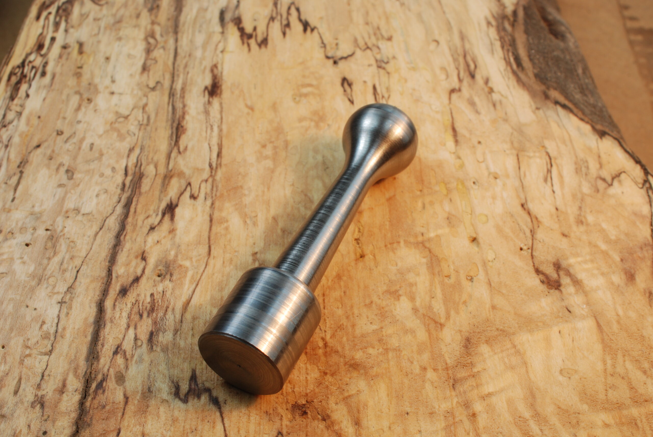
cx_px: 326
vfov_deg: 22.7
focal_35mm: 60
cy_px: 218
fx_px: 1090
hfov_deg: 33.4
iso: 200
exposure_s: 1/15
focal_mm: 40
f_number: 22
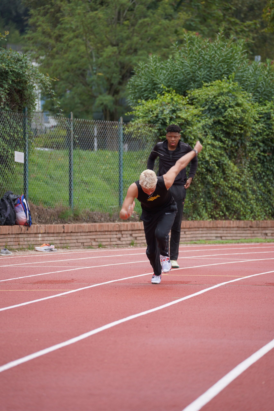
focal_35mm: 166
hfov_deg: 8.3
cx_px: 137
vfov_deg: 12.4
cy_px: 206
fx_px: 1895
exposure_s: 1/200
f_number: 5.6
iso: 160
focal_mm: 166
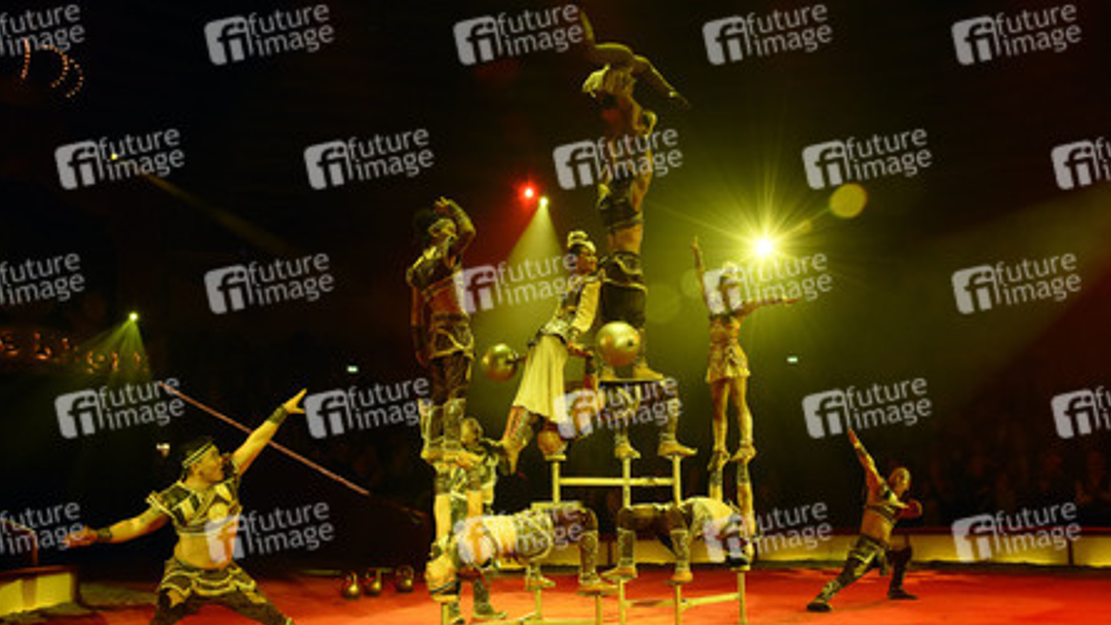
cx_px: 552
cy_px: 346
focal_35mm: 37
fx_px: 1076
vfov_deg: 32.4
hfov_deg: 54.6
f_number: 6.3
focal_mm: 23
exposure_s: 1/160
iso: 3200
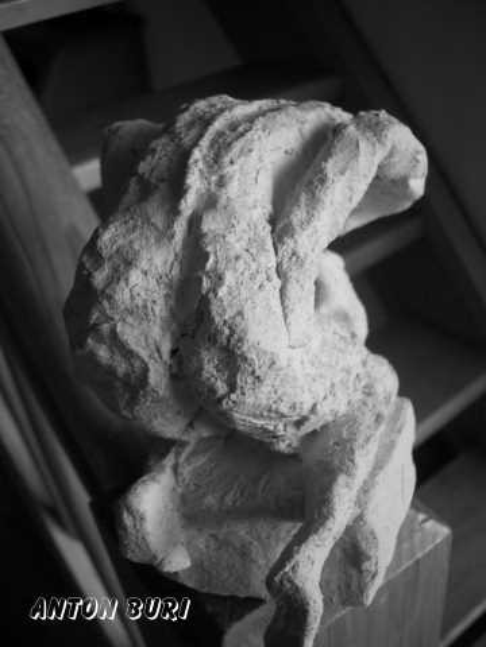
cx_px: 243
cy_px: 324
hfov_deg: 40.7
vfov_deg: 52.6
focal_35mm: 35
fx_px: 655
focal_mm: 5.8
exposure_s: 1/60
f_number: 2.6
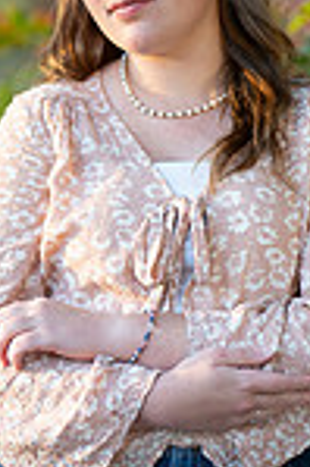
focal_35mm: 257
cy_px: 323
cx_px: 185
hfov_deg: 5.3
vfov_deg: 8.0
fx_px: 3327
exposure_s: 1/640
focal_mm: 85
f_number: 1.2
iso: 160
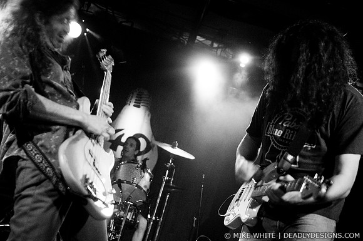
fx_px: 453
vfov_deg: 29.8
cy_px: 120
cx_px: 182
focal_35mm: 45
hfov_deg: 43.7
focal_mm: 30
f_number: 1.8
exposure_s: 1/60
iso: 1250
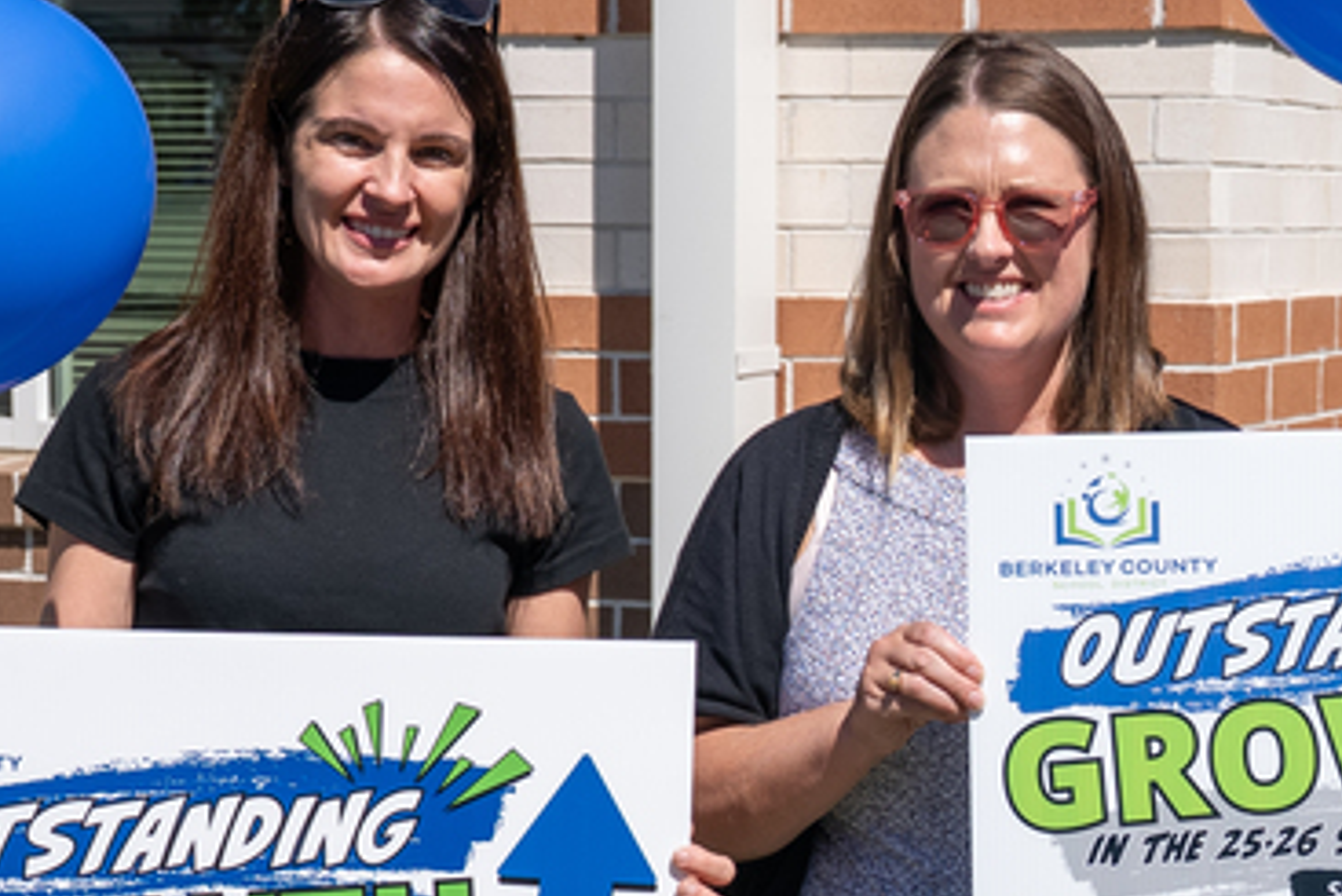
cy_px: 589
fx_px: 3953
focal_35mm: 106
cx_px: 1006
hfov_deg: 19.1
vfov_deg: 12.9
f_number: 5.6
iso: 200
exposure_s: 1/1000
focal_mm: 38
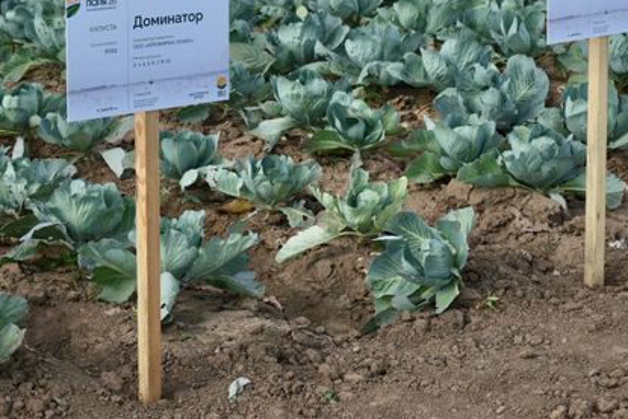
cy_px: 95
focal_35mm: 91
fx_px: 1588
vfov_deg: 15.0
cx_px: 323
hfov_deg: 22.4
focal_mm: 54
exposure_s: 1/200
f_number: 8
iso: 125
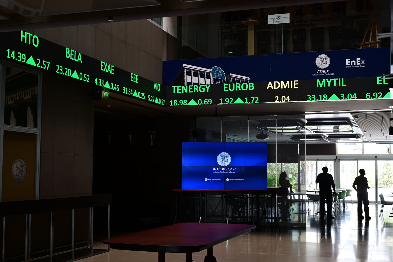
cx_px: 196
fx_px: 513
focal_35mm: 47
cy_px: 131
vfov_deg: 28.6
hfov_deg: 41.9
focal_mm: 47
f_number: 5
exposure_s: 1/200
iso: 640
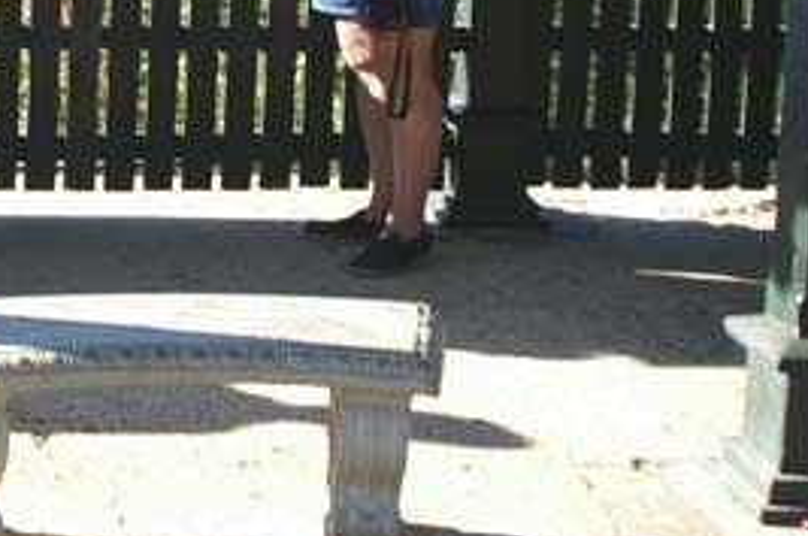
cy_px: -164
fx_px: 2420
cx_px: -139
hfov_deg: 18.1
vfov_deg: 12.3
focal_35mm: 108
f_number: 5.6
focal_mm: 24
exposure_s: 1/90
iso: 100
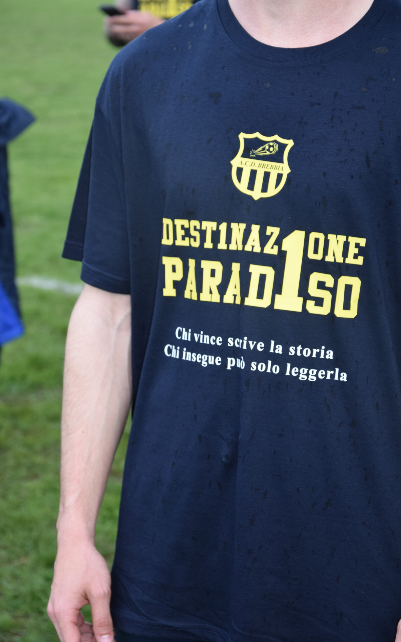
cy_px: 323
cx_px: 193
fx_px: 1889
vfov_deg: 19.3
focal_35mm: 108
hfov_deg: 12.1
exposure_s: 1/160
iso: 400
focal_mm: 70
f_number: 5.3
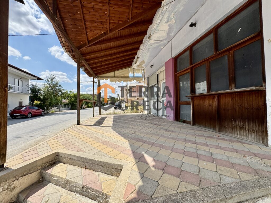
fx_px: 110
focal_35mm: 14
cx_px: 136
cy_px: 102
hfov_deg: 102.1
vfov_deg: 85.7
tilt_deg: +2.0
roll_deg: +1.4
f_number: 2.2
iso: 50
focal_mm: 2.22
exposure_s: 1/1748
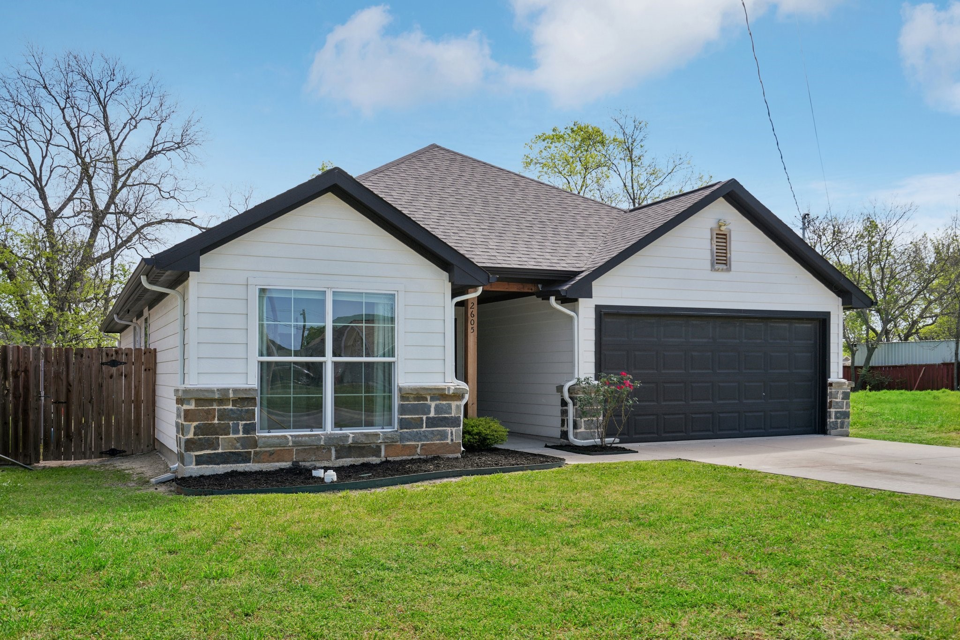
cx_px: 480
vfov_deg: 42.3
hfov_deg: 60.3
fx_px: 827
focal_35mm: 31
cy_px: 320
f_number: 8
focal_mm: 31
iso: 100
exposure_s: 1/250
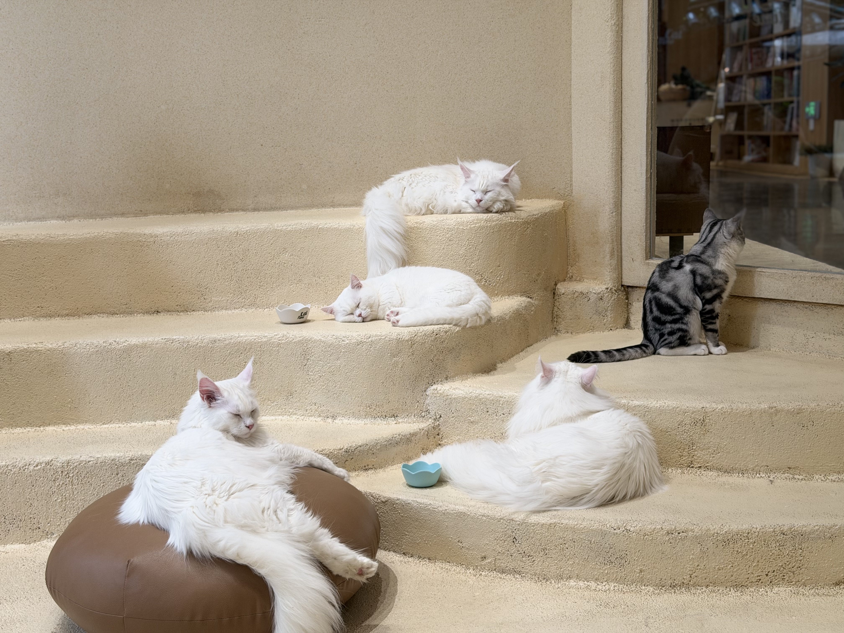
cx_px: 422
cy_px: 316
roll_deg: +2.6
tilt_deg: -6.5
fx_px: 1170
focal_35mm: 48
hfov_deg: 39.7
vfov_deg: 30.3
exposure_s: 1/167
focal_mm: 6.76
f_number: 1.78
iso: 50
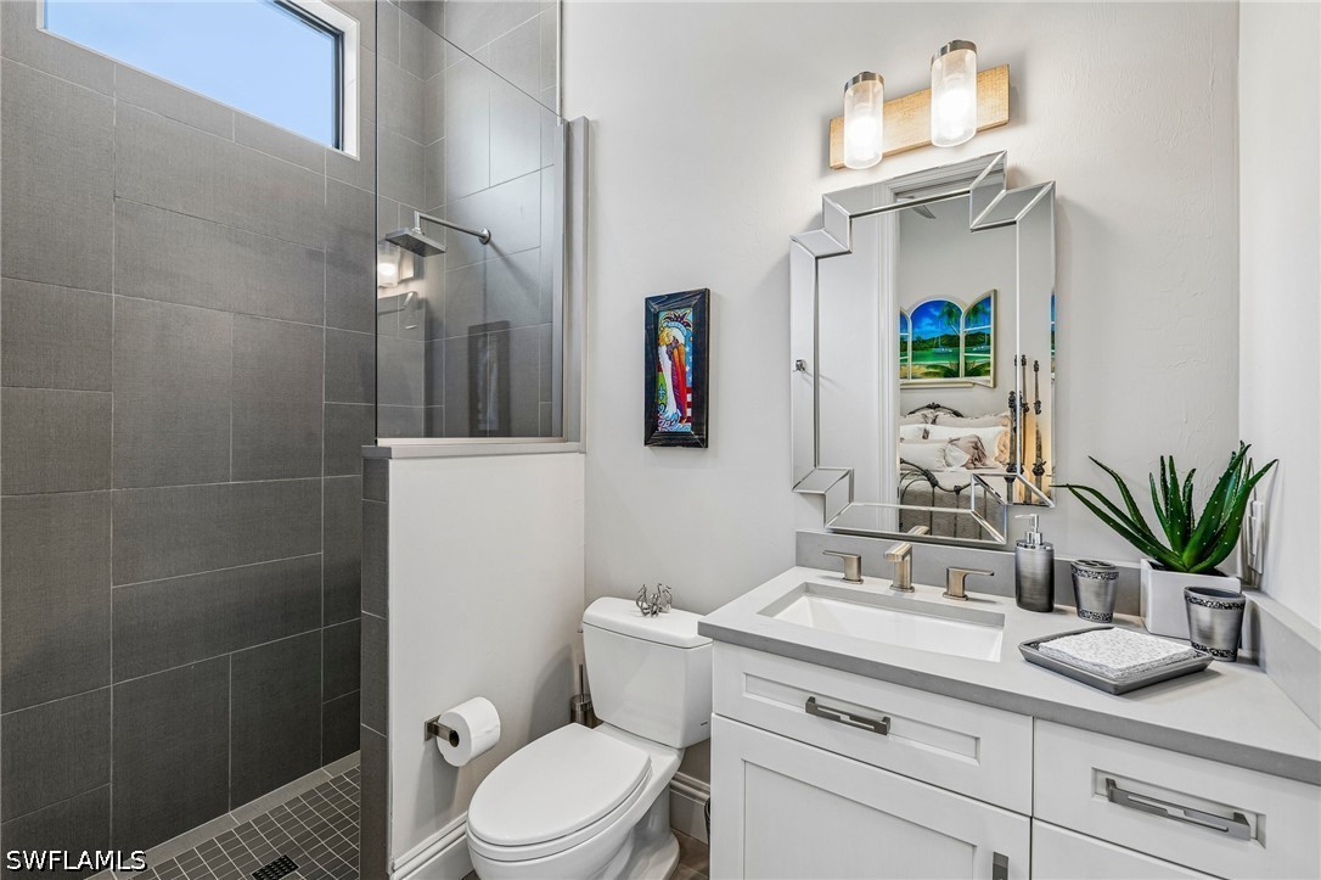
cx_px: 660
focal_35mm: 14
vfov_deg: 81.2
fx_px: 513
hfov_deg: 104.3
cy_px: 440
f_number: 8
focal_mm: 14
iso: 400
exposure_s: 1/13
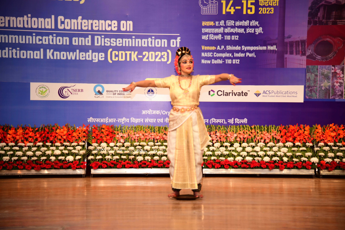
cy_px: 115
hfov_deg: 23.9
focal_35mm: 85
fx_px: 815
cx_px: 172
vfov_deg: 16.1
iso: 640
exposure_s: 1/80
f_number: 4
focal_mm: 85
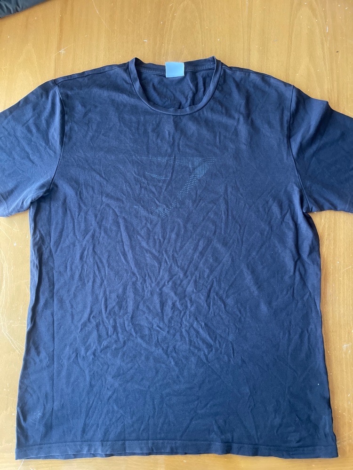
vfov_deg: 69.4
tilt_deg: -85.8
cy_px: 235
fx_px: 340
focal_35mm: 25
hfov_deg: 54.9
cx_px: 176
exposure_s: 1/60
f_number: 1.6
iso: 500
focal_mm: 5.1
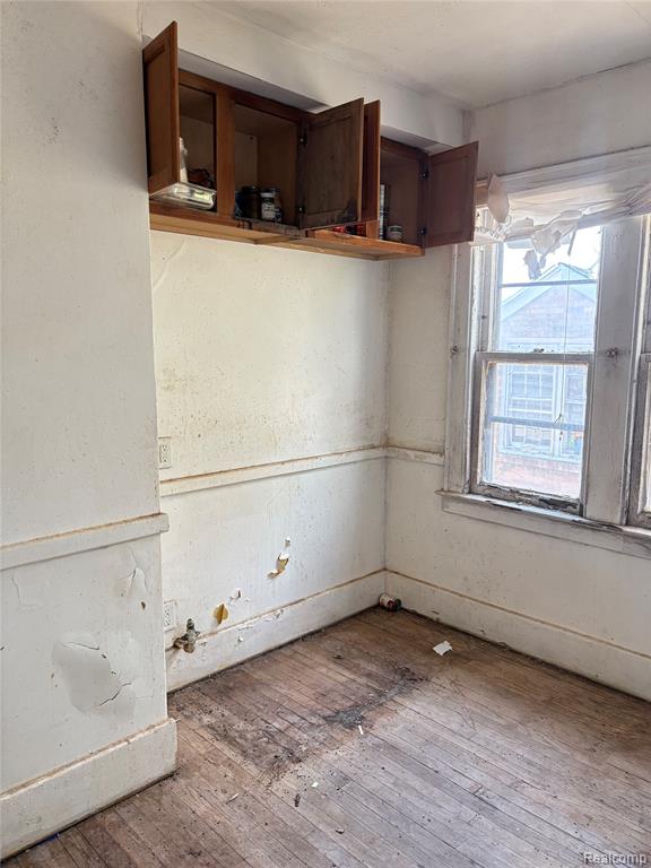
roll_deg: -0.5
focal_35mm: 26
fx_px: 652
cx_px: 326
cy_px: 434
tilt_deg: -8.6
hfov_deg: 53.1
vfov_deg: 67.3
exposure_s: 1/60
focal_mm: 5.96
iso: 160
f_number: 1.6
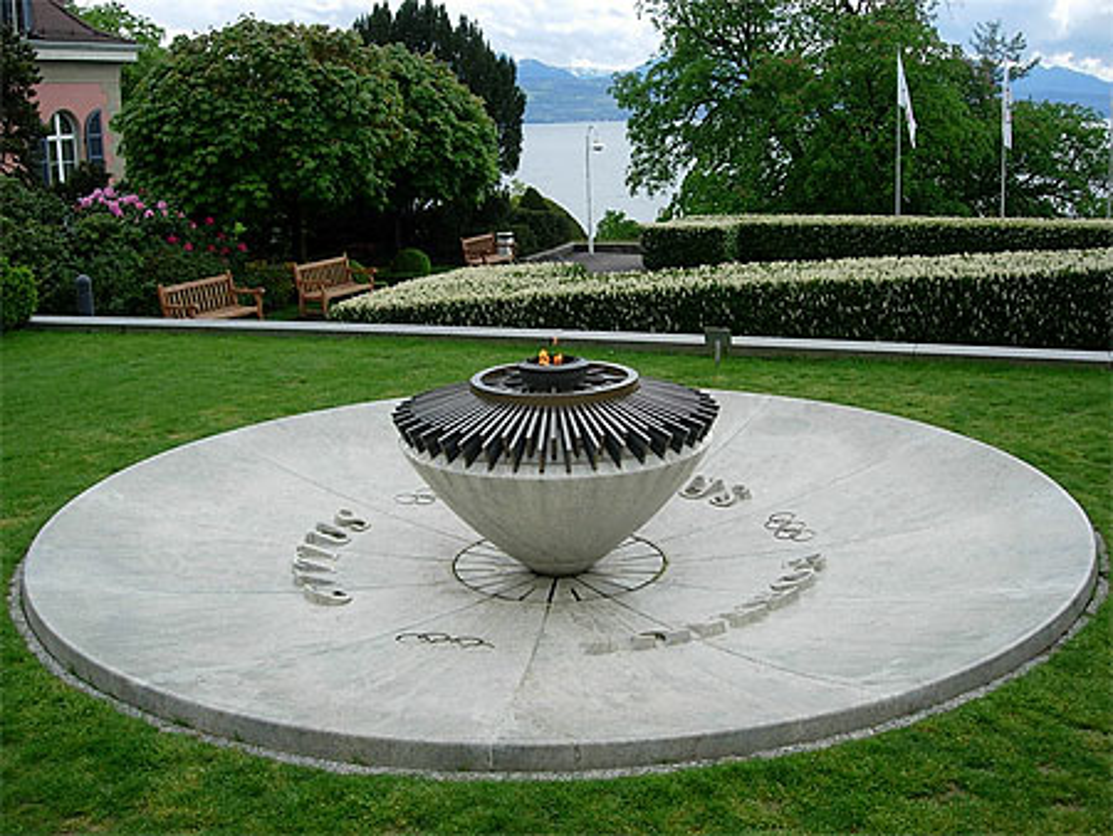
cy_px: 418
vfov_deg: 37.8
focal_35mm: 38
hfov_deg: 49.0
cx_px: 556
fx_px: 1222
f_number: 2.8
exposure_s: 1/724
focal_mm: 7.8
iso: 64
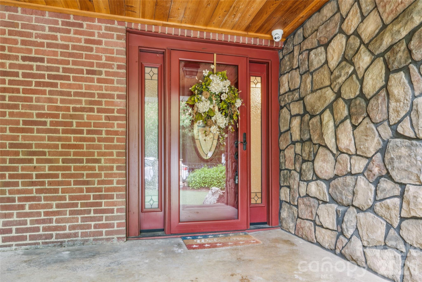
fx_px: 266
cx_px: 211
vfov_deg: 55.7
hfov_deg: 76.8
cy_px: 141
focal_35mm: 23
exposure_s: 10
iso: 100
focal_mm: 22.7
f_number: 22
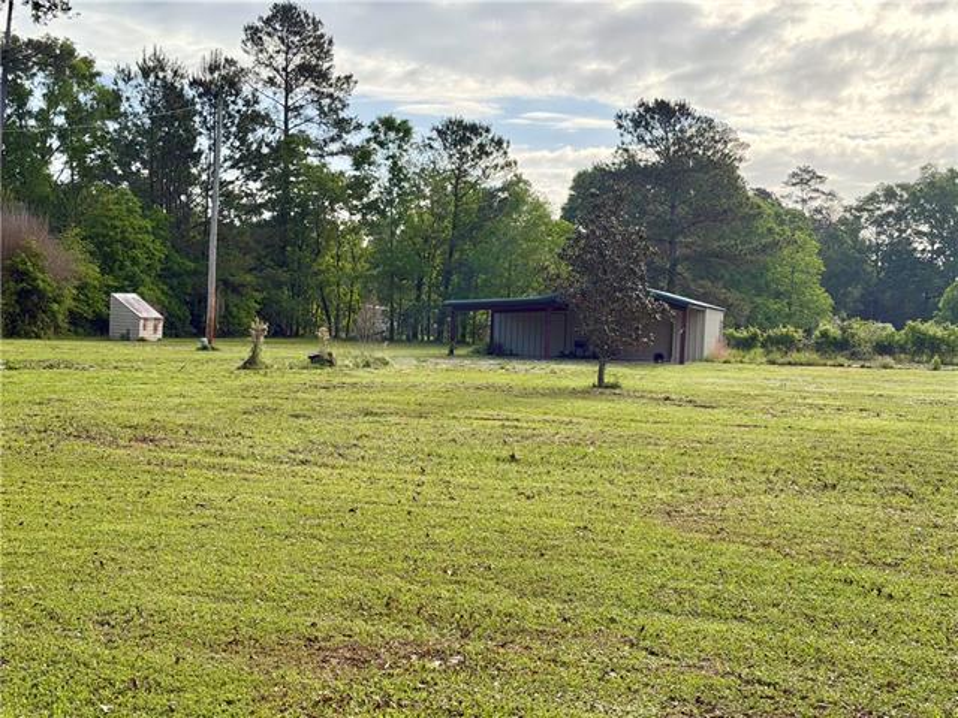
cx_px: 479
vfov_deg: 30.3
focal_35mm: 48
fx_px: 1328
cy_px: 359
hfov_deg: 39.7
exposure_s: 1/2577
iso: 100
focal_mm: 6.76
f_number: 1.78
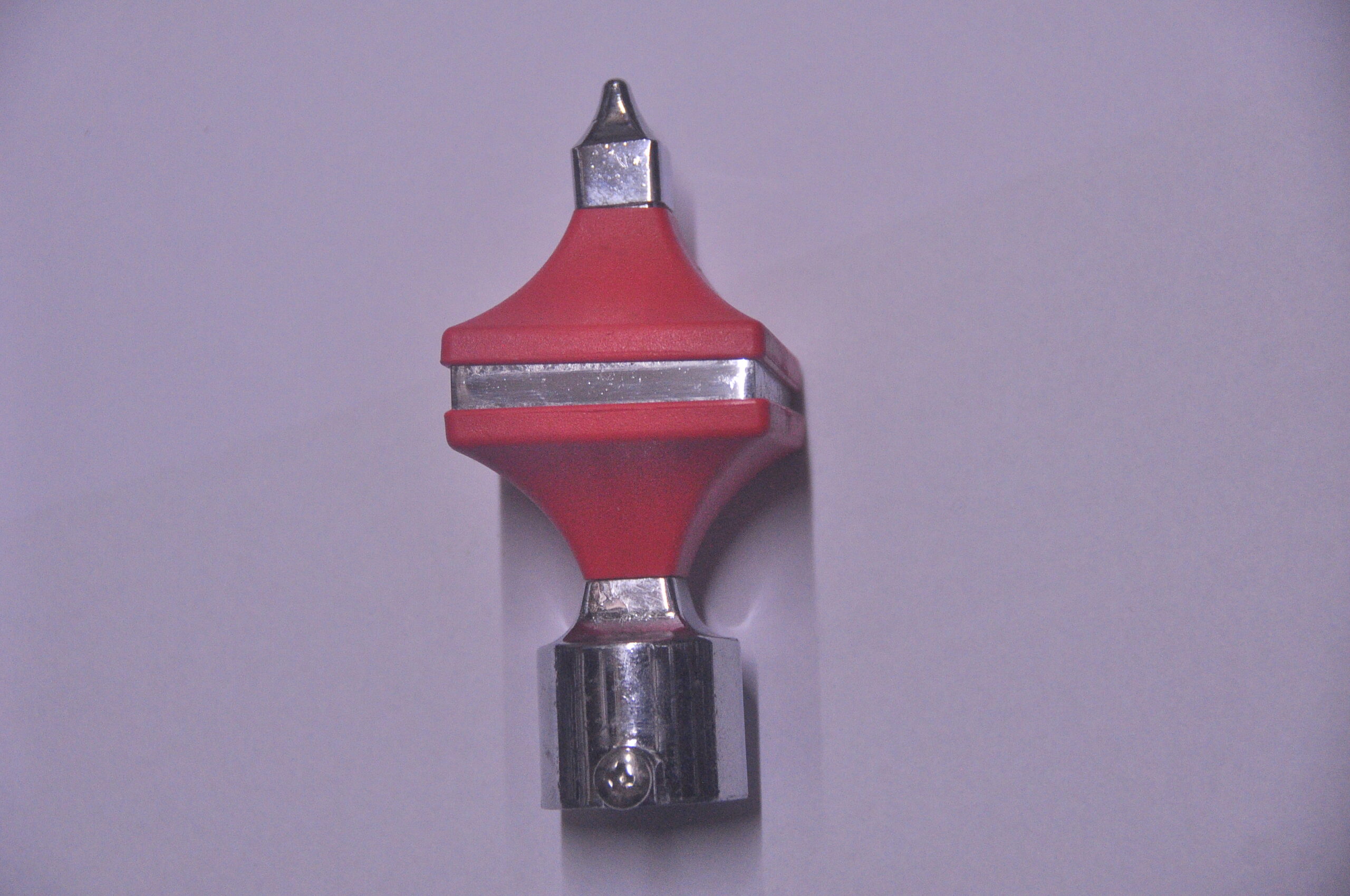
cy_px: 448
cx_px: 675
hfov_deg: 15.2
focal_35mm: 135
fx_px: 5056
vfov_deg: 10.1
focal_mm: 90
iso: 1250
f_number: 5.3
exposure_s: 1/100
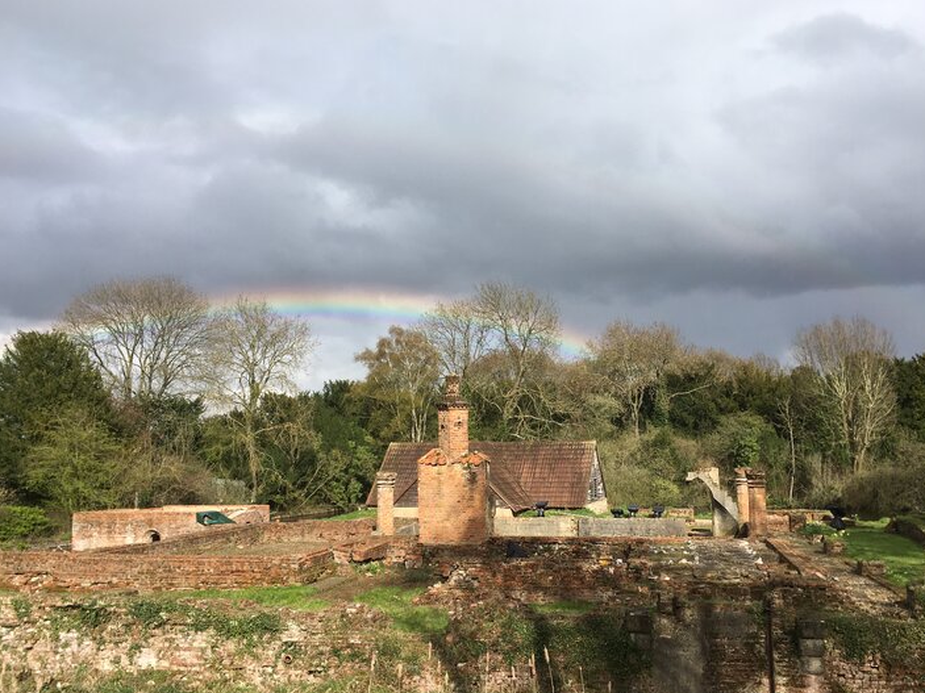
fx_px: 882
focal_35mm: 33
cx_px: 501
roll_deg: +1.2
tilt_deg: +5.4
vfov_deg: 42.9
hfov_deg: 55.3
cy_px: 371
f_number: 2.2
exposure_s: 1/1570
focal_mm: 4.15
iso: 25
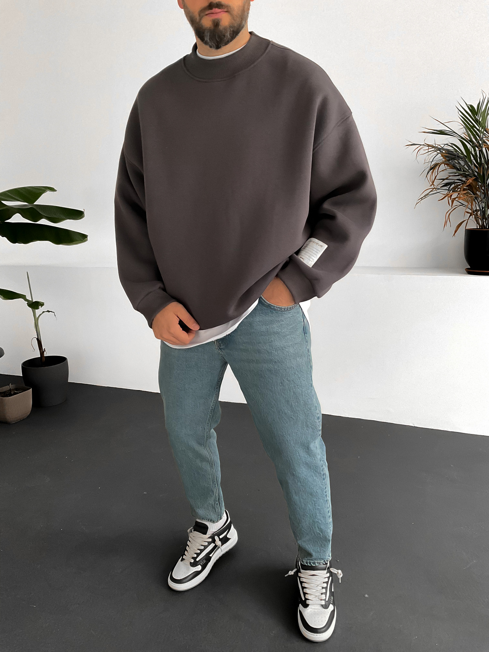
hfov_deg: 48.2
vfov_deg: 61.7
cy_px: 326
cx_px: 244
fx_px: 546
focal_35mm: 29
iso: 160
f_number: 1.8
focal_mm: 3
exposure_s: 1/60
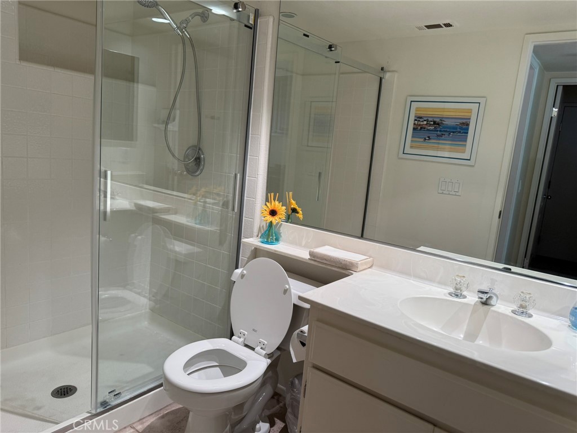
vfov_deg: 56.8
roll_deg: -5.3
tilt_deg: -9.6
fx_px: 400
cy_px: 216
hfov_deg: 71.6
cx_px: 288
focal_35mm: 24
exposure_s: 1/120
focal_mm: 6.76
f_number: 1.78
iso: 160
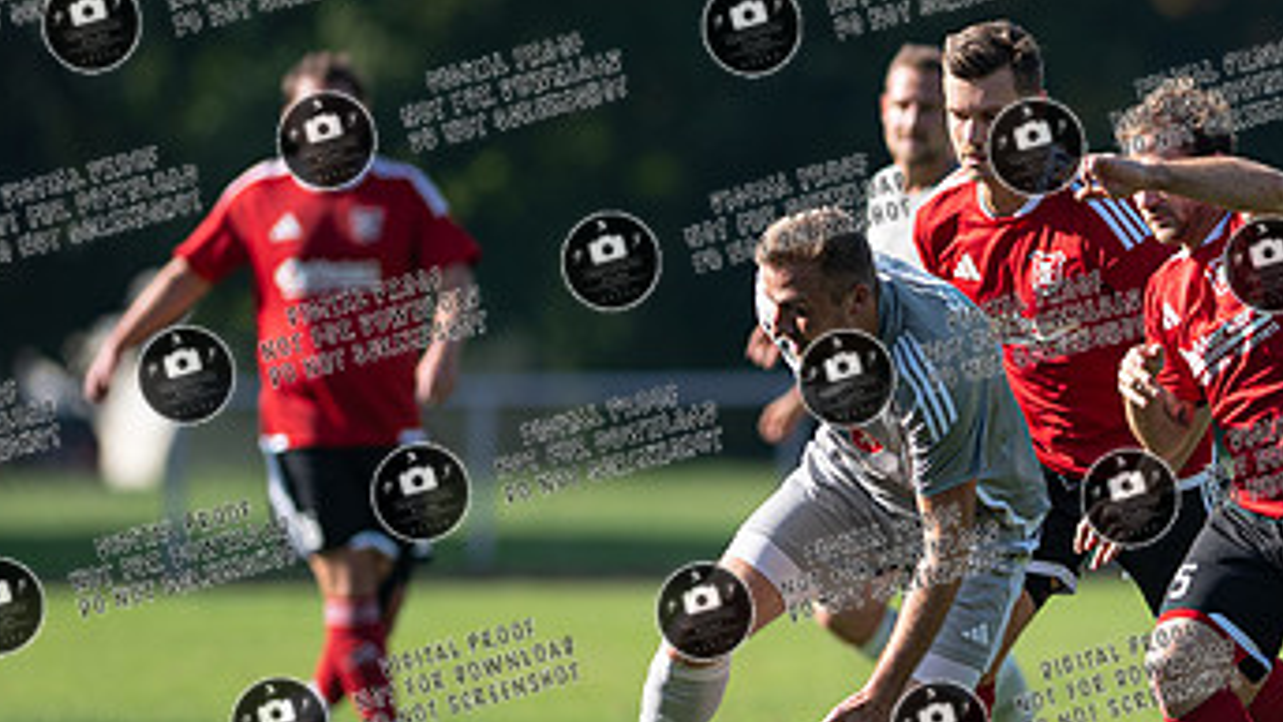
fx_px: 23714
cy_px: 521
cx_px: 1148
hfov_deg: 3.1
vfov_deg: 1.7
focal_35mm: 697
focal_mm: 300
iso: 250
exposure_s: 1/2500
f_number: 3.5
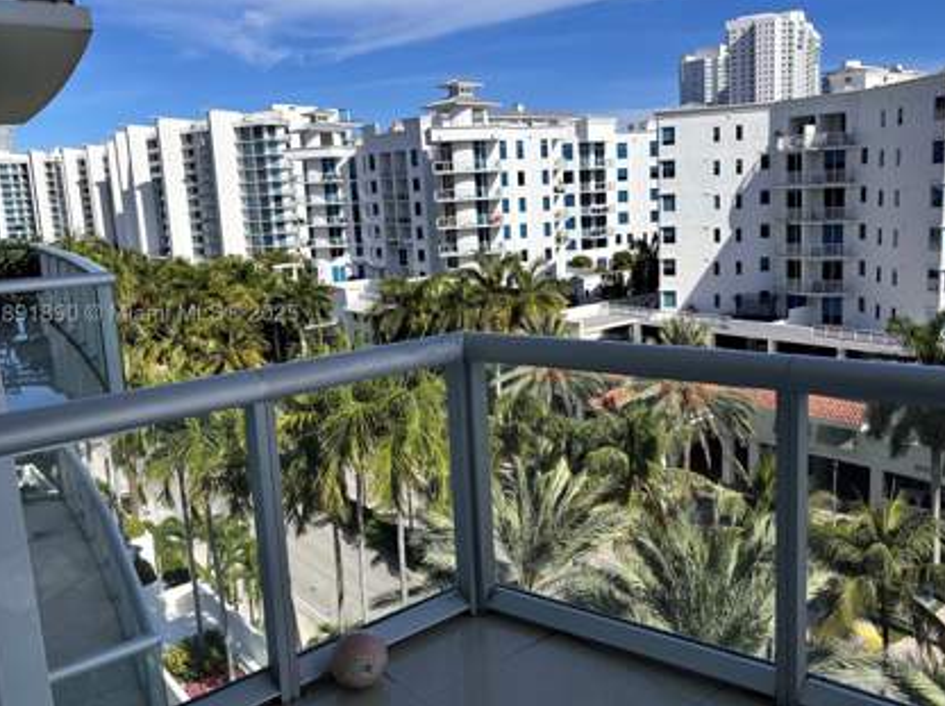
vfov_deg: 46.6
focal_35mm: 30
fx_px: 818
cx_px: 500
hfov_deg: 60.0
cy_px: 317
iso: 50
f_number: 1.6
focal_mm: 5.96
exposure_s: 1/4630
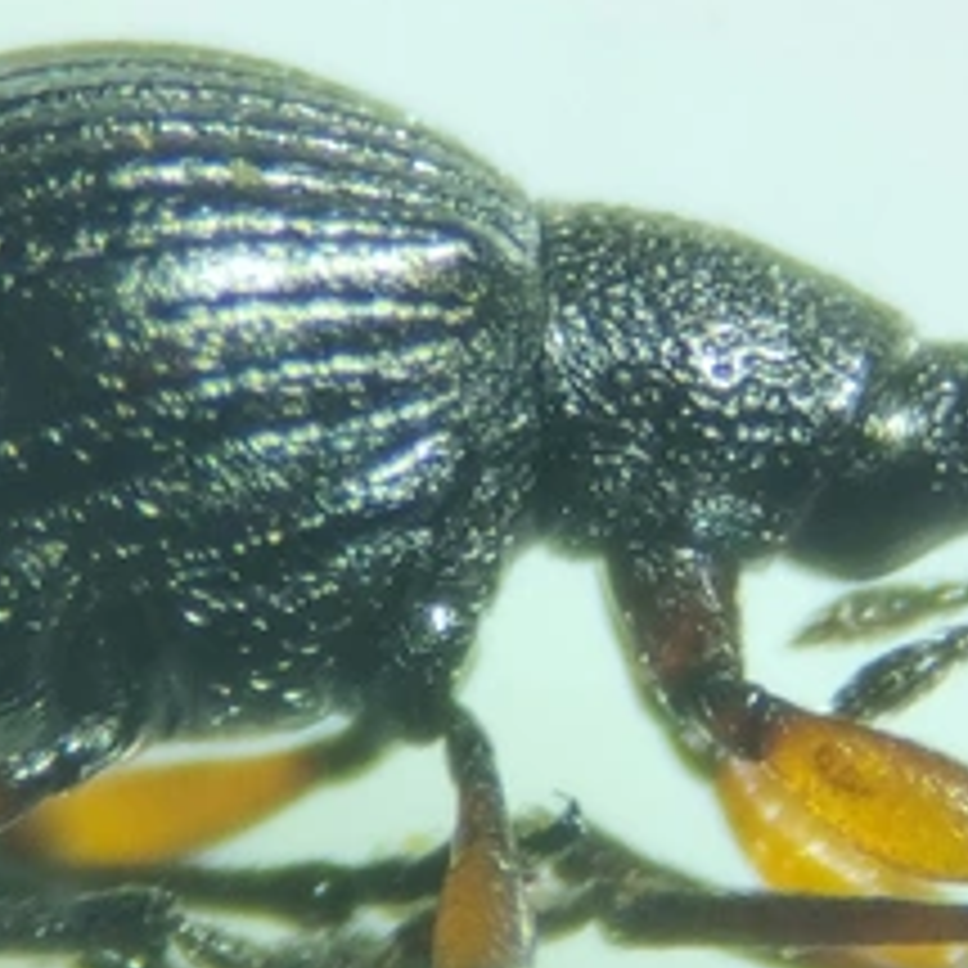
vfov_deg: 24.3
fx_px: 2246
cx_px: 549
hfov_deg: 24.3
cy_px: 597
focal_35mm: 71
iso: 32
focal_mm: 5.9
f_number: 2
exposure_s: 1/50
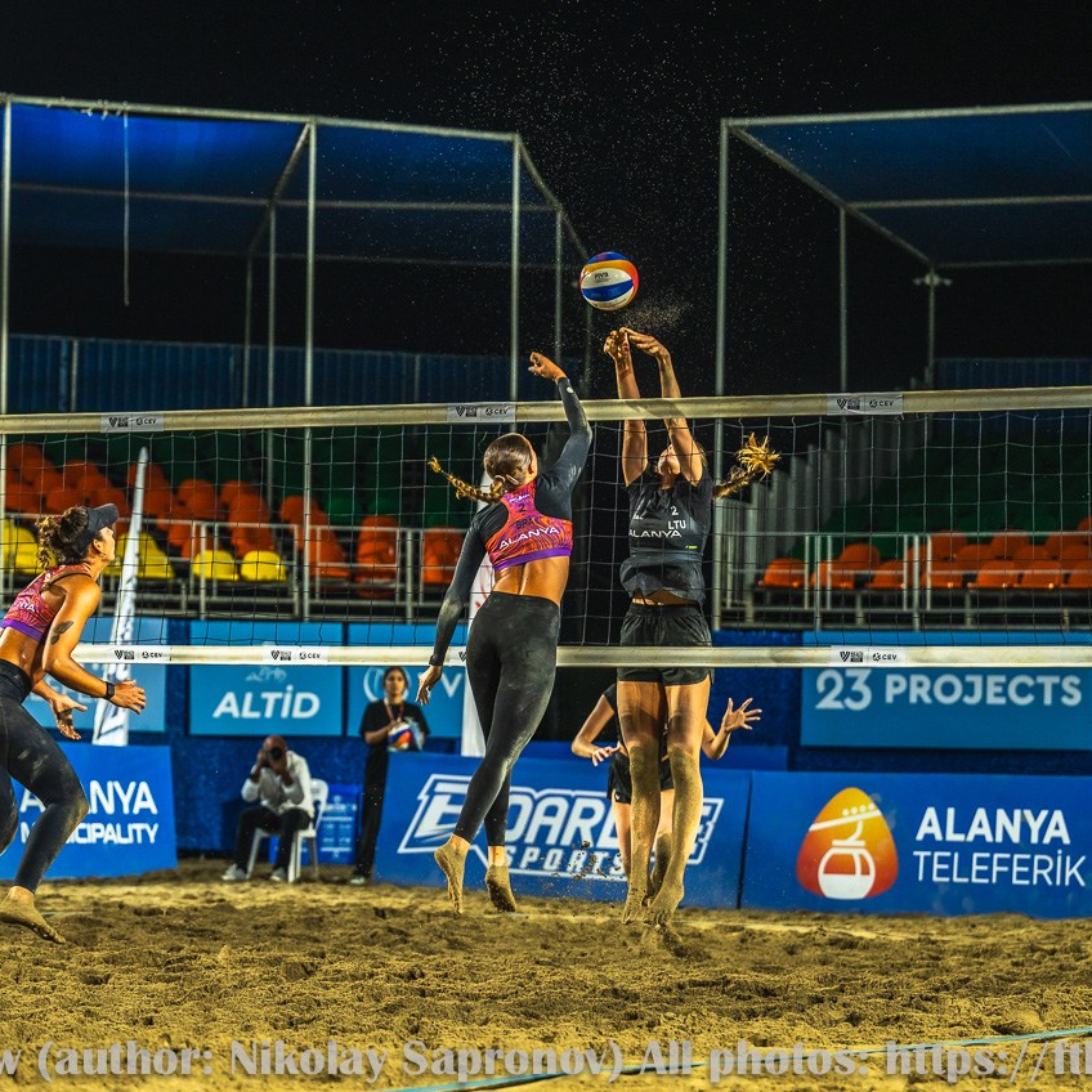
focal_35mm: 118
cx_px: 518
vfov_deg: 14.8
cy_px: 547
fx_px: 4211
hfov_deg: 14.8
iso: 1000
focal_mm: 92
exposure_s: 1/1000
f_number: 3.2
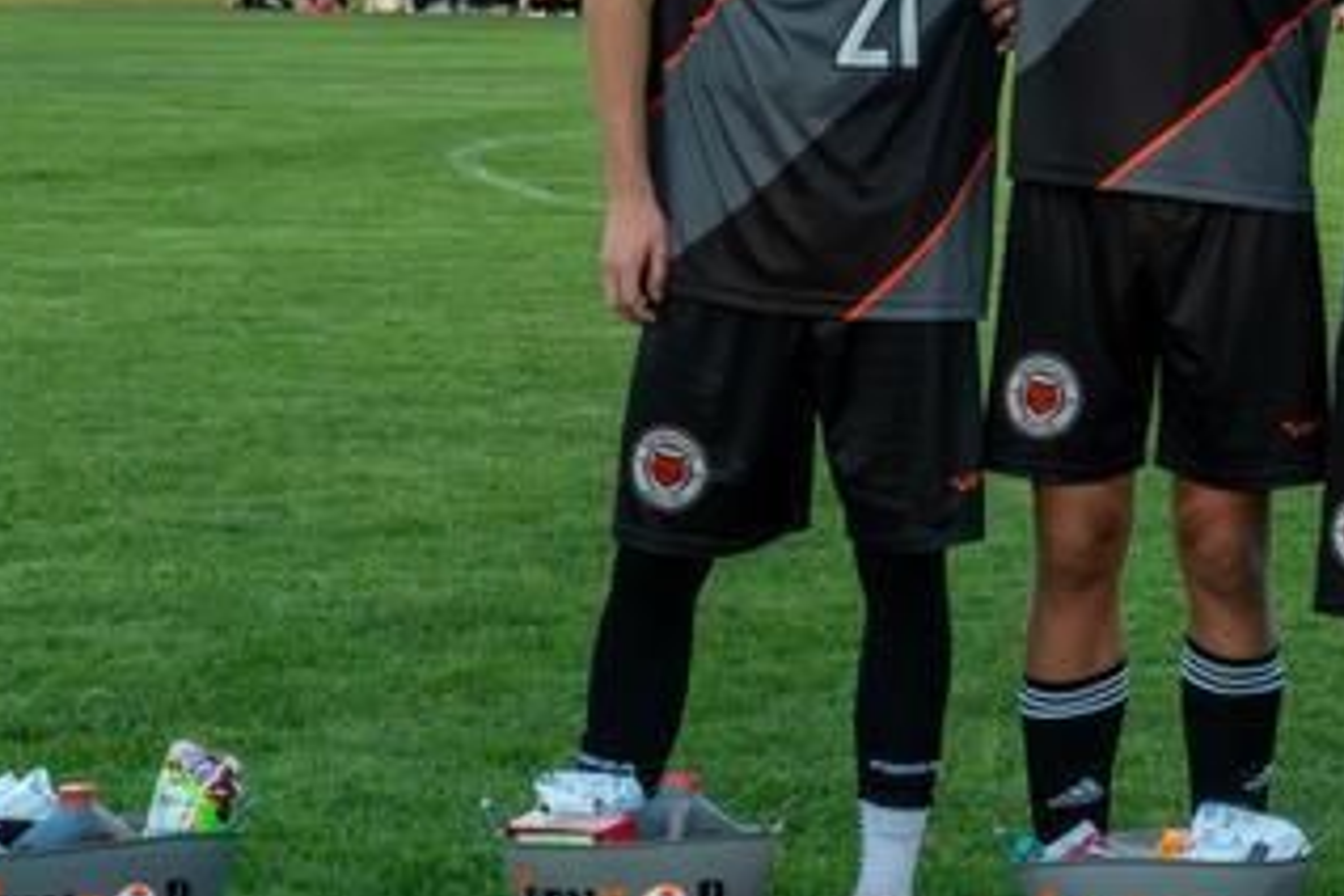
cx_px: 2109
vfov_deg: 6.2
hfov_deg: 9.0
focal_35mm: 222
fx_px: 8287
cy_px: -61
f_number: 16
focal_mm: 46
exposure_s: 1/125
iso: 1000
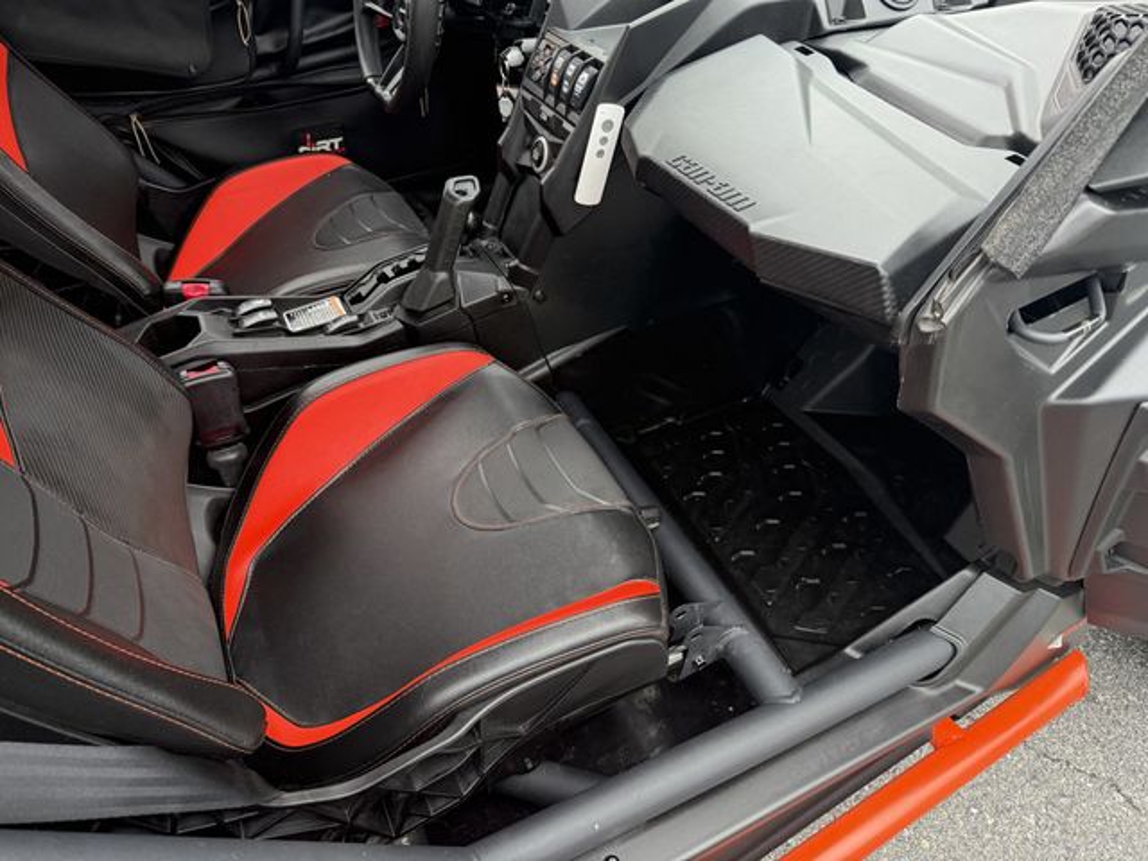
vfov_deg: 56.8
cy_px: 430
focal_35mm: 24
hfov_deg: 71.6
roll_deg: +3.1
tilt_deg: -43.3
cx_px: 574
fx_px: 796
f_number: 1.78
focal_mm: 6.76
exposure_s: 1/146
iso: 200
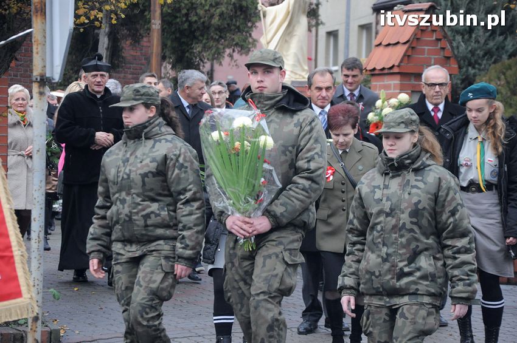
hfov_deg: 13.1
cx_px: 258
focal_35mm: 158
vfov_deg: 8.7
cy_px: 172
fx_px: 2260
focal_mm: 105
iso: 1600
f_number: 5.6
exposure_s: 1/320
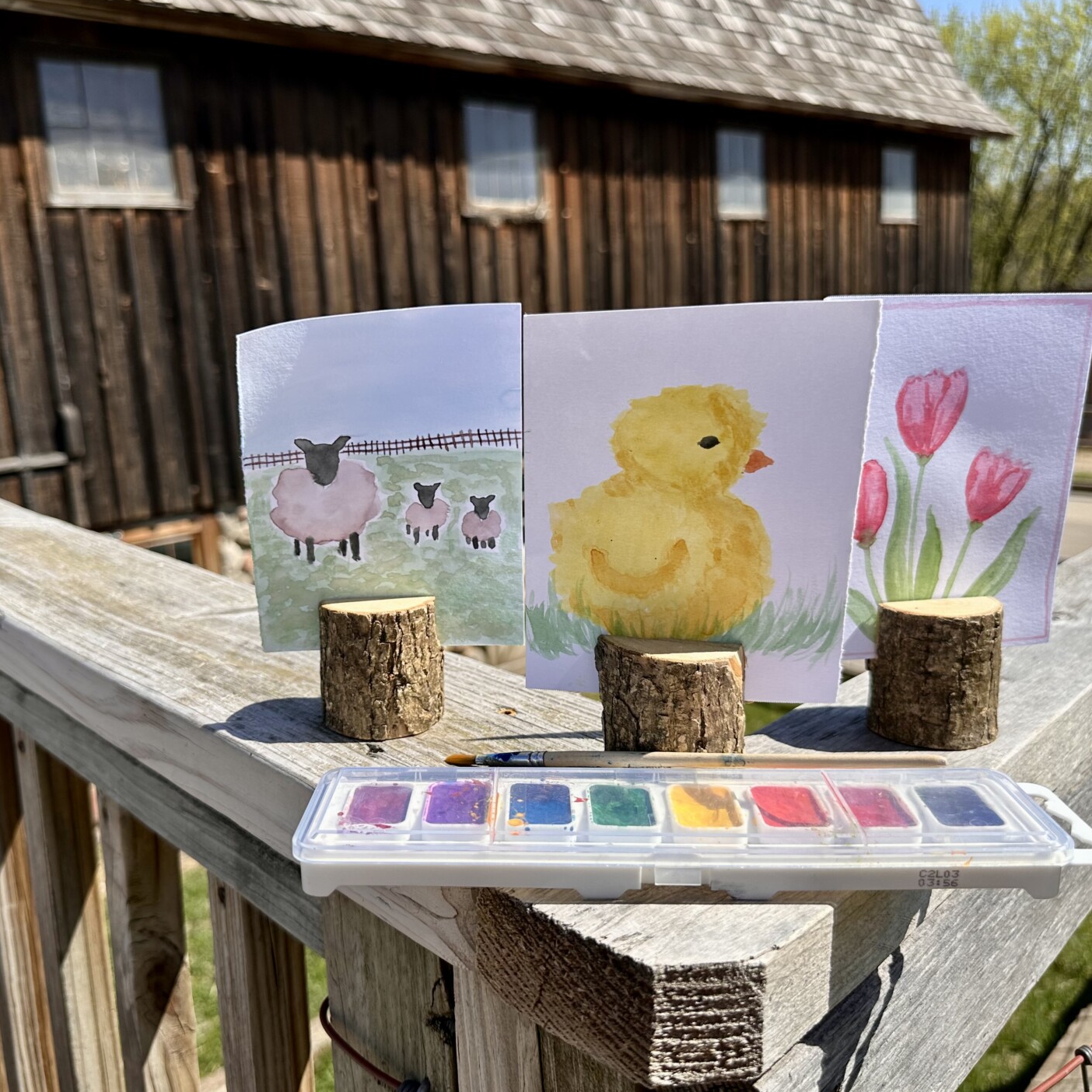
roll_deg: +3.8
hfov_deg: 55.5
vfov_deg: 55.6
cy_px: 554
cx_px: 485
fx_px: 1035
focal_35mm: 29
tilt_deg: -11.4
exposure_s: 1/4762
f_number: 1.78
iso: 80
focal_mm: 6.86
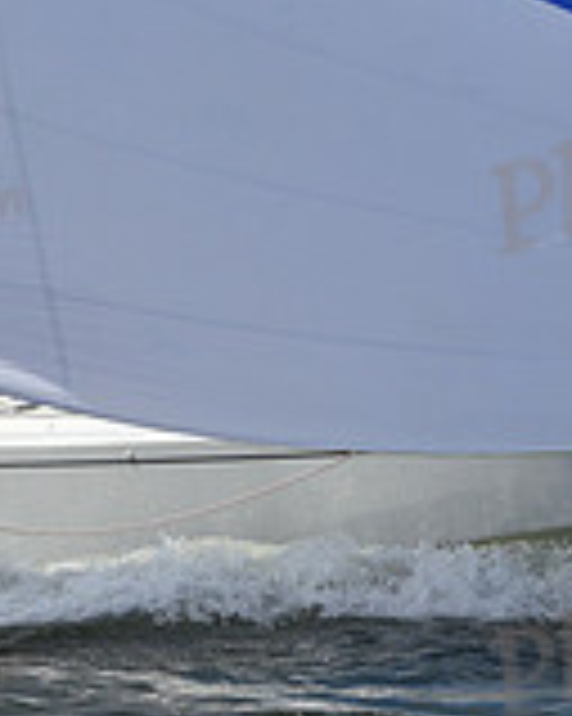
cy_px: 435
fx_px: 5084
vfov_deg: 8.1
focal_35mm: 240
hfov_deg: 6.4
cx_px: 261
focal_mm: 70
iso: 250
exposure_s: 1/800
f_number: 11
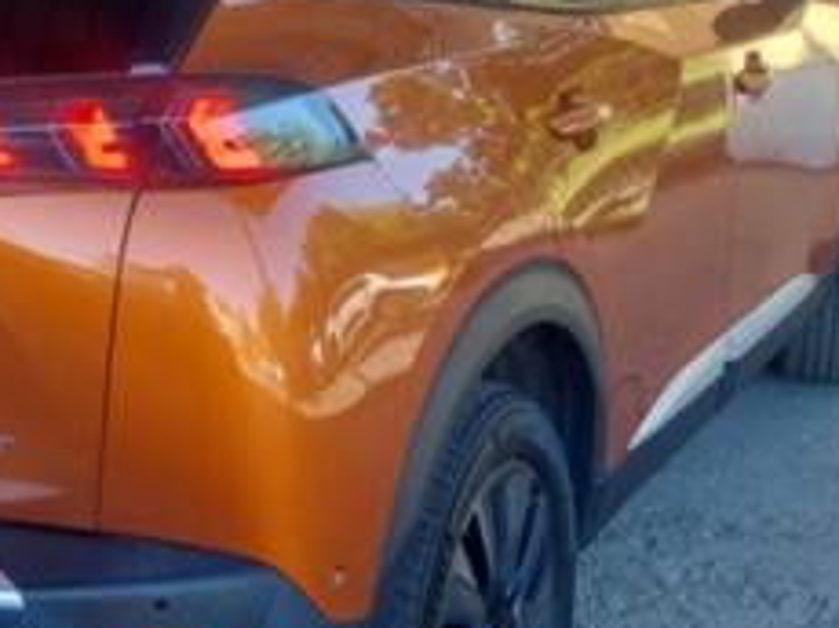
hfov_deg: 22.1
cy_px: 201
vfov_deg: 16.9
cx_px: 102
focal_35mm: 87
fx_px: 2106
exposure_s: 1/100
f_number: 1.8
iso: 40
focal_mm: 5.23
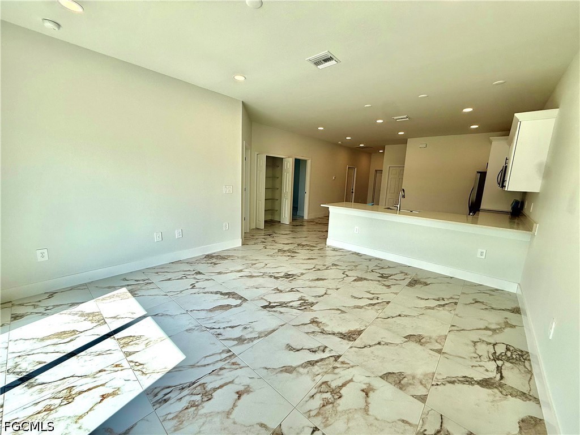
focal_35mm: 14
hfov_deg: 102.1
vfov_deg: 85.7
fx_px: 235
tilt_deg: -9.6
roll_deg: -2.3
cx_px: 290
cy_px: 218
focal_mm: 2.22
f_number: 2.2
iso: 50
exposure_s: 1/363
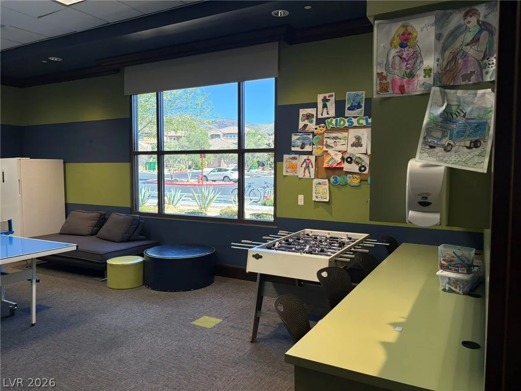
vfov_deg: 53.1
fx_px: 391
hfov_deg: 67.3
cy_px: 196
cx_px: 260
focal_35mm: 26
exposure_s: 1/135
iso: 125
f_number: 1.6
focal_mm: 5.96
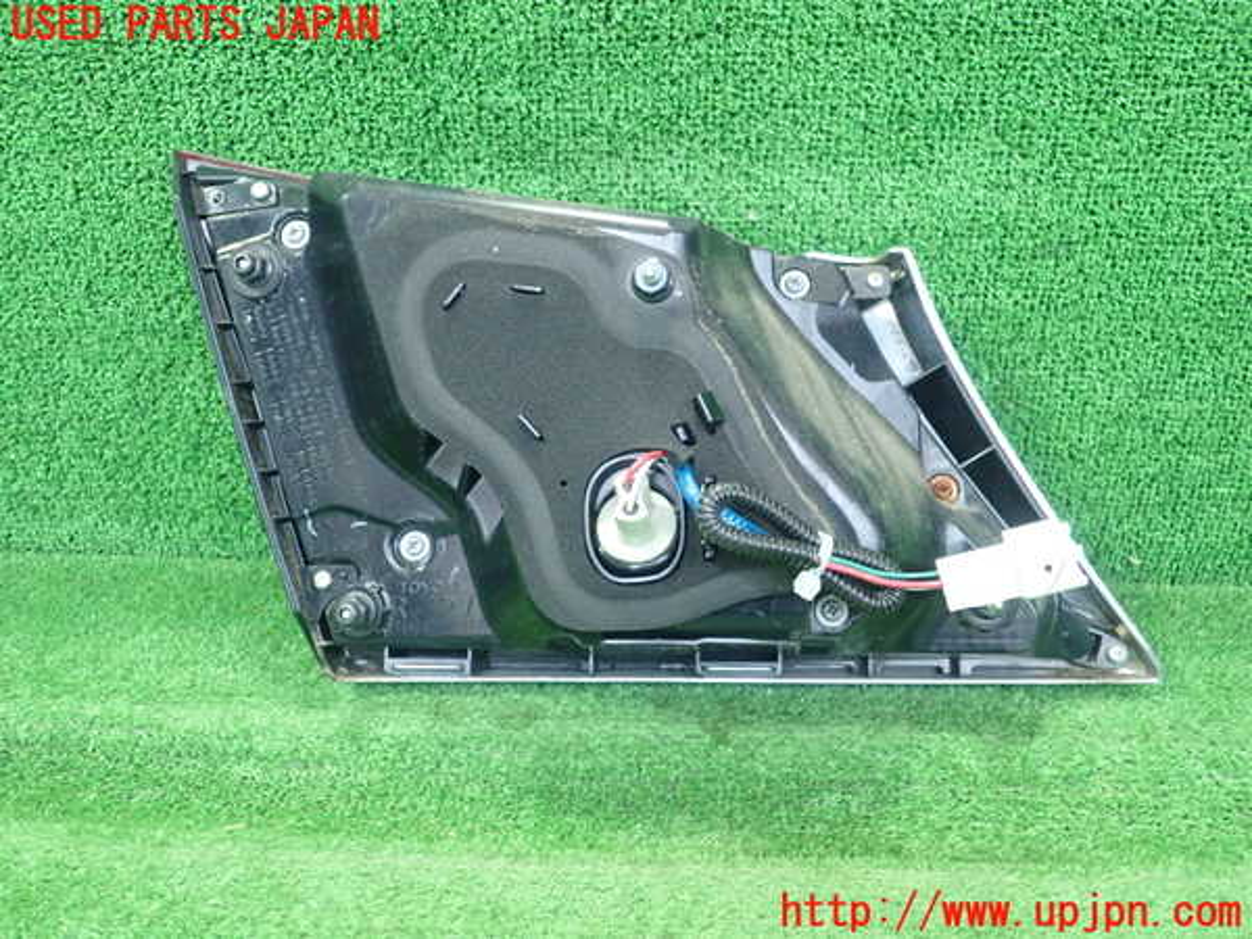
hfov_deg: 60.0
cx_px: 626
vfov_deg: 46.8
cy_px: 470
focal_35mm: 30
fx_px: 1085
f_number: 2.3
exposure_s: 1/125
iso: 800
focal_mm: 5.5
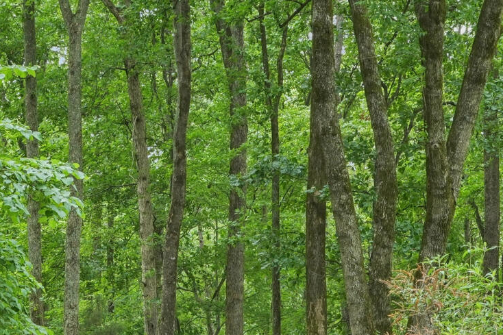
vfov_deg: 9.5
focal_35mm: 141
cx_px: 204
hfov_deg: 14.5
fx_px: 1970
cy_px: 477
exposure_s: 1/20
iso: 250
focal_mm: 34.5
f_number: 11
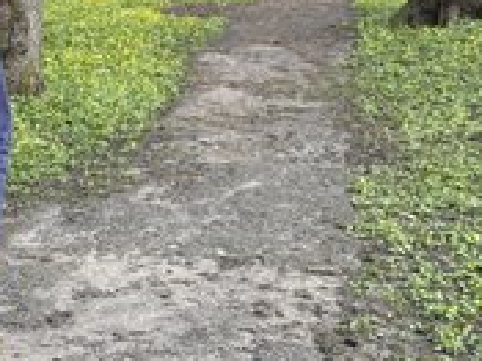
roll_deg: -0.3
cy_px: 63
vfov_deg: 13.4
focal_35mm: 110
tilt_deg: -5.7
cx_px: 6
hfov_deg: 17.5
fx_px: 1531
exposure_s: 1/499
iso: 64
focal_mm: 6.76
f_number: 1.78
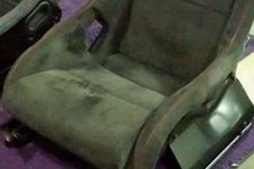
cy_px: -18
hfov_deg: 21.8
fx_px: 656
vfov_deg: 14.3
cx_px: 78
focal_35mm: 93
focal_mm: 24
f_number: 5.6
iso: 16000
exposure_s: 1/250
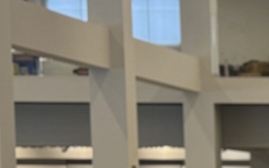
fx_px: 1759
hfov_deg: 8.1
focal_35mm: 240
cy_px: 370
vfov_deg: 5.3
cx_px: 620
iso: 100
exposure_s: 1/60
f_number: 1.78
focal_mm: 6.76
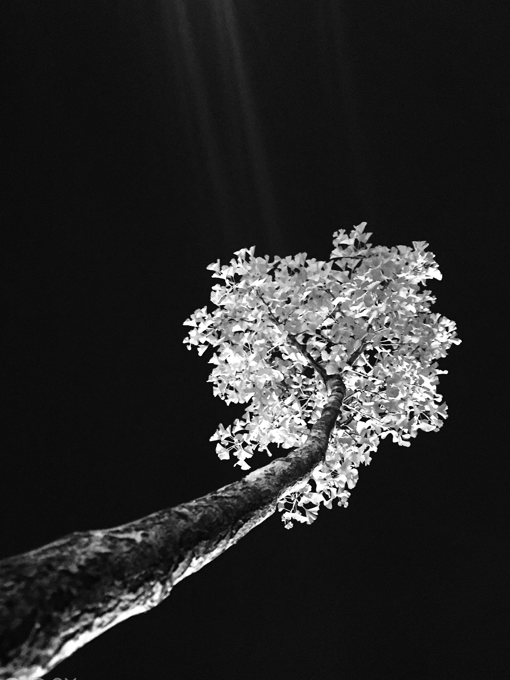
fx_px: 668
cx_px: 252
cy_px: 356
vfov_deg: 53.9
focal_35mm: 34
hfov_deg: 41.8
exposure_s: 1/17
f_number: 2.2
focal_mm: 4.15
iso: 800
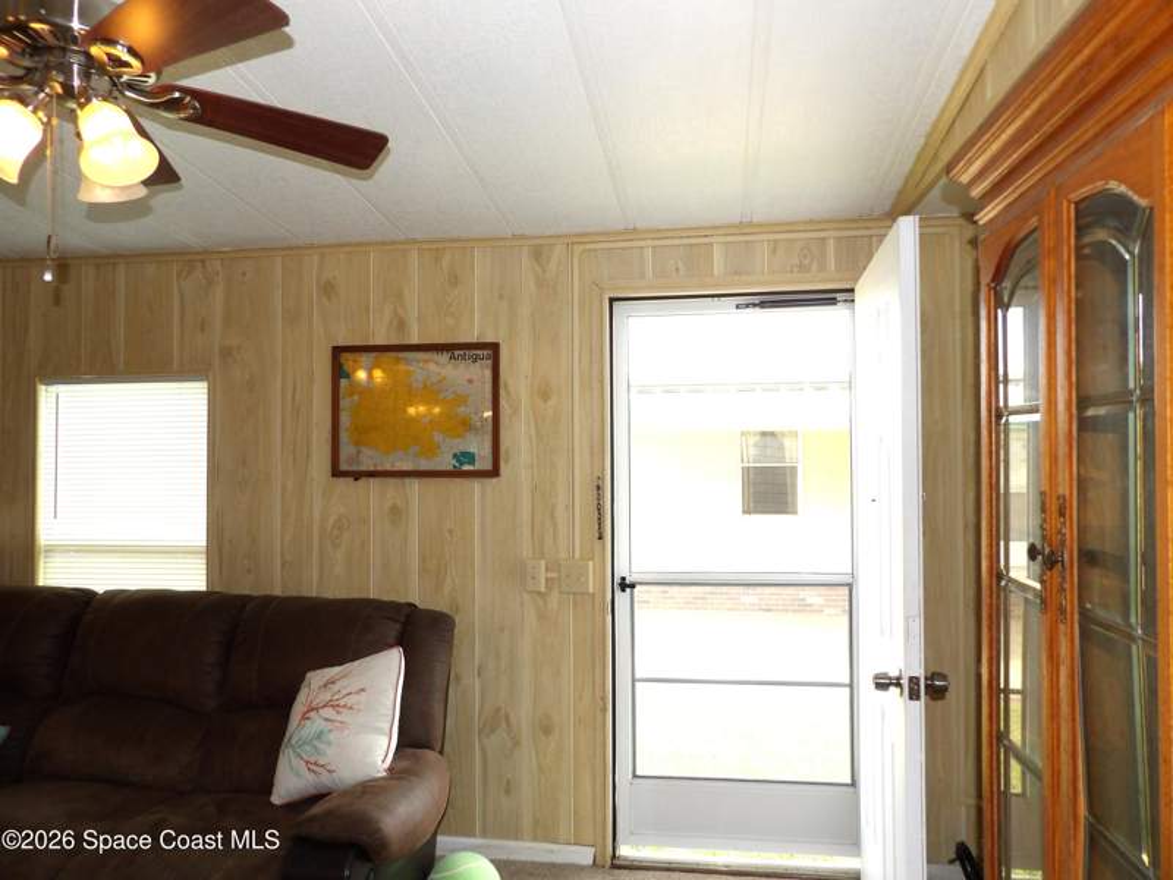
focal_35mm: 24
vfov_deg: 56.8
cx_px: 586
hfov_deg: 71.6
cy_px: 440
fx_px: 813
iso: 100
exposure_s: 1/66
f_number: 3.2
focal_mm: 4.3
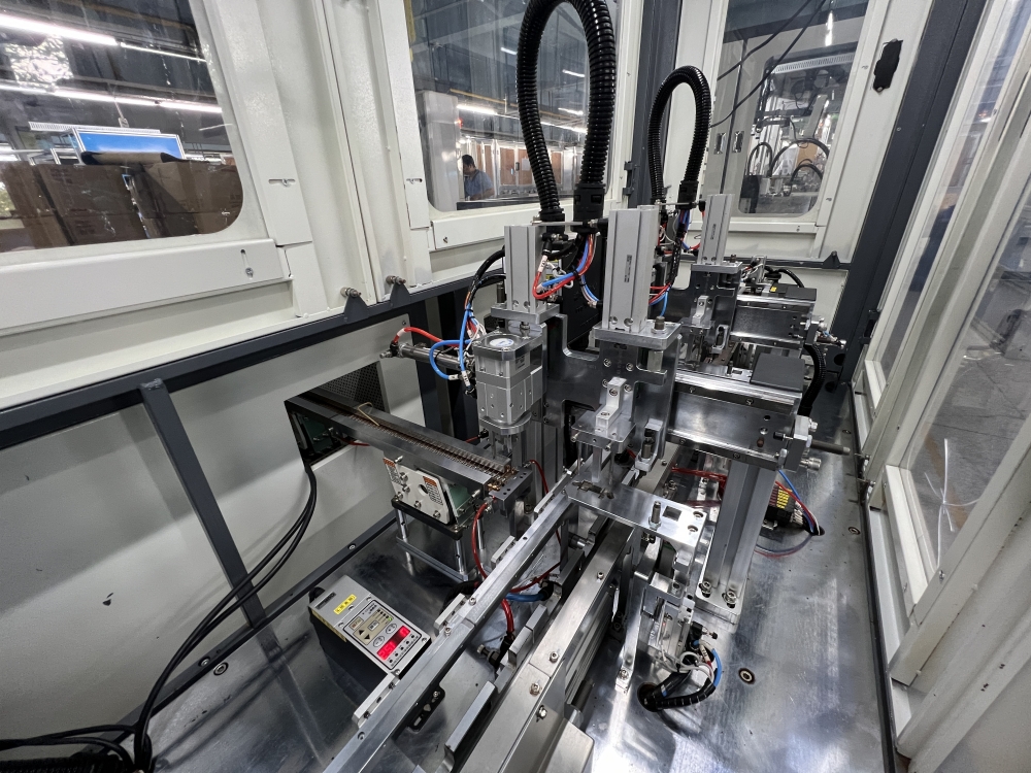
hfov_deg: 106.2
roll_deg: +2.3
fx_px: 387
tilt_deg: -25.5
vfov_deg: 89.9
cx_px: 516
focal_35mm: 13
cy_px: 386
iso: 250
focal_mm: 1.57
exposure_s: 1/50
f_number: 1.8
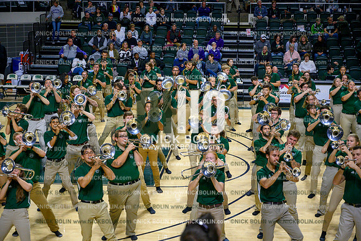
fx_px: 702
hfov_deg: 28.8
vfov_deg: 19.5
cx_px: 180
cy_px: 120
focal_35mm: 70
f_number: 4.5
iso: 3200
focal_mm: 70
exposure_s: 1/800
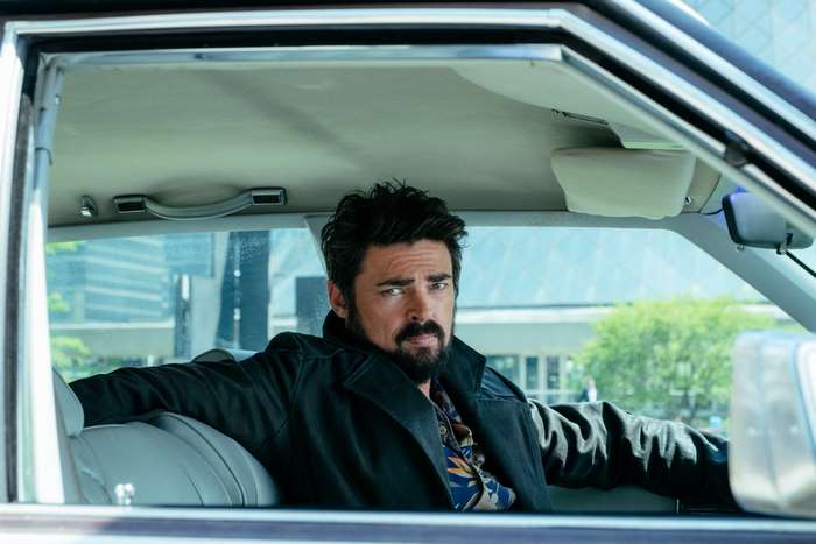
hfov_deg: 29.6
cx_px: 408
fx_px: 1542
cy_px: 272
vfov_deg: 20.0
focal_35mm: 68
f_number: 5.6
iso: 640
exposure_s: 1/450
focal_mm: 45.5
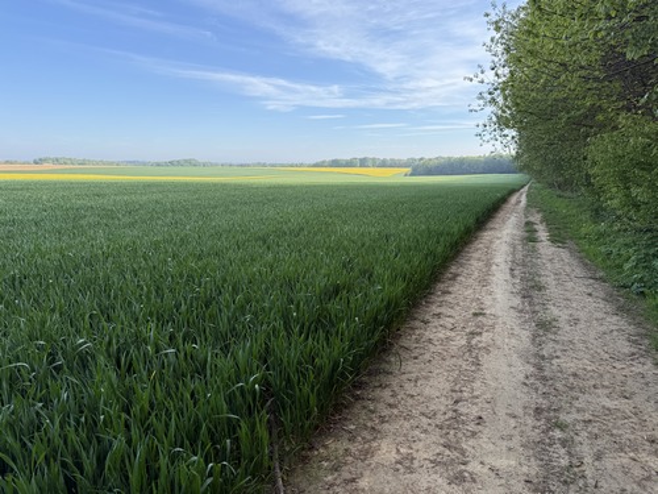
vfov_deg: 56.8
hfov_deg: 71.6
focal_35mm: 24
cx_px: 329
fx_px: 456
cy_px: 247
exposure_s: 1/1949
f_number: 1.78
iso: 80
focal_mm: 6.76
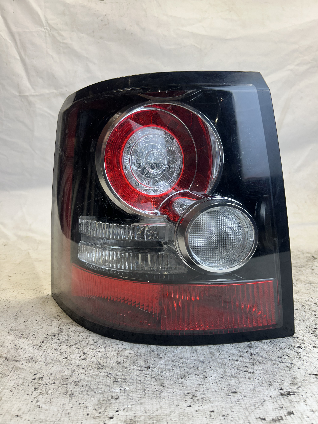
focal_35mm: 26
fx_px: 318
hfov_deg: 53.1
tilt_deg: -7.1
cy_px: 212
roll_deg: -0.8
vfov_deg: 67.3
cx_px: 159
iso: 40
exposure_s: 1/120
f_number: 1.5
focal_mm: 5.7
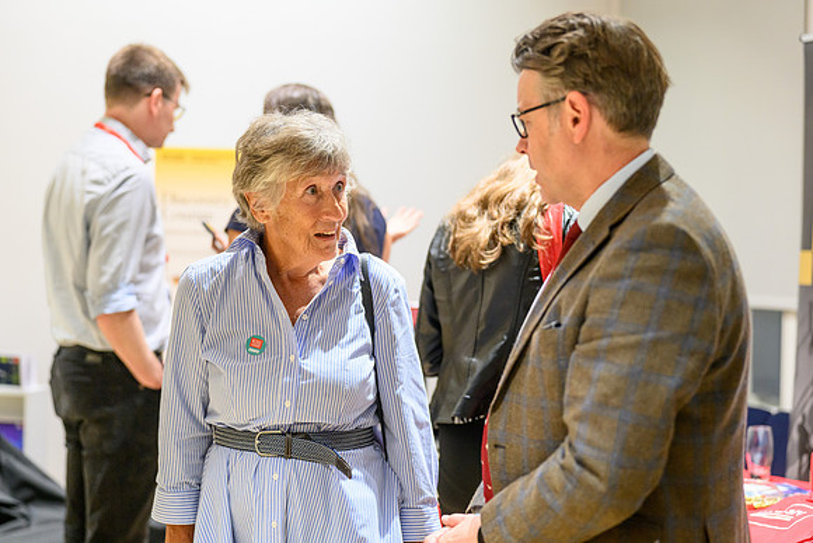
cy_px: 272
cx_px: 406
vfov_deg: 20.1
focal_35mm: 68
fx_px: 1534
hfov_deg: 29.7
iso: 2200
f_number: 2.5
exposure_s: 1/200
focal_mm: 67
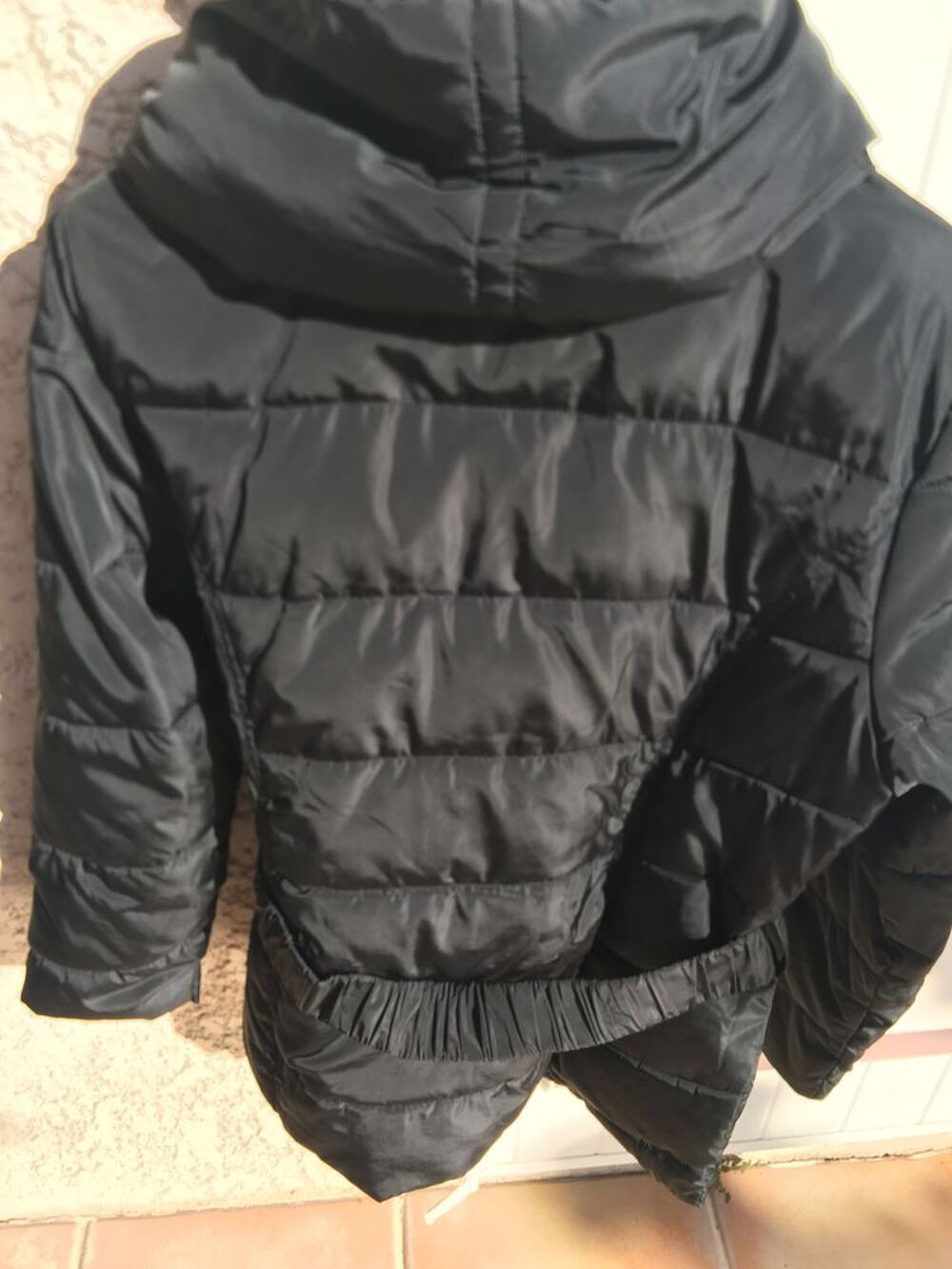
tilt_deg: -35.6
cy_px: 634
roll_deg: -0.5
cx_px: 476
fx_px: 1063
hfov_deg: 48.2
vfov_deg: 61.7
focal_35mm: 29
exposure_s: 1/463
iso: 25
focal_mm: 4.15
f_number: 2.2
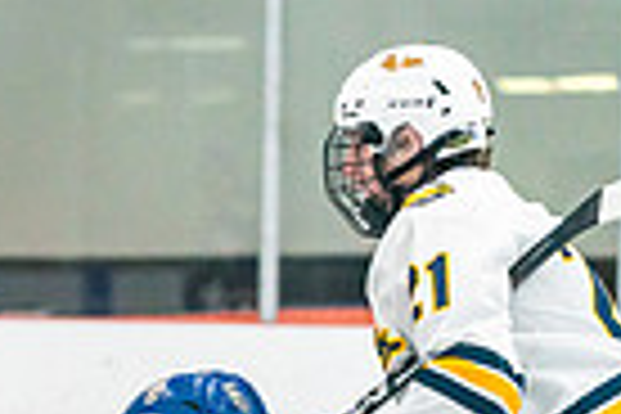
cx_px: -598
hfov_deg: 4.8
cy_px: 722
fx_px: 7313
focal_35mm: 424
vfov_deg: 3.2
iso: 3200
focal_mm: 101
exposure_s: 1/1250
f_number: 2.8
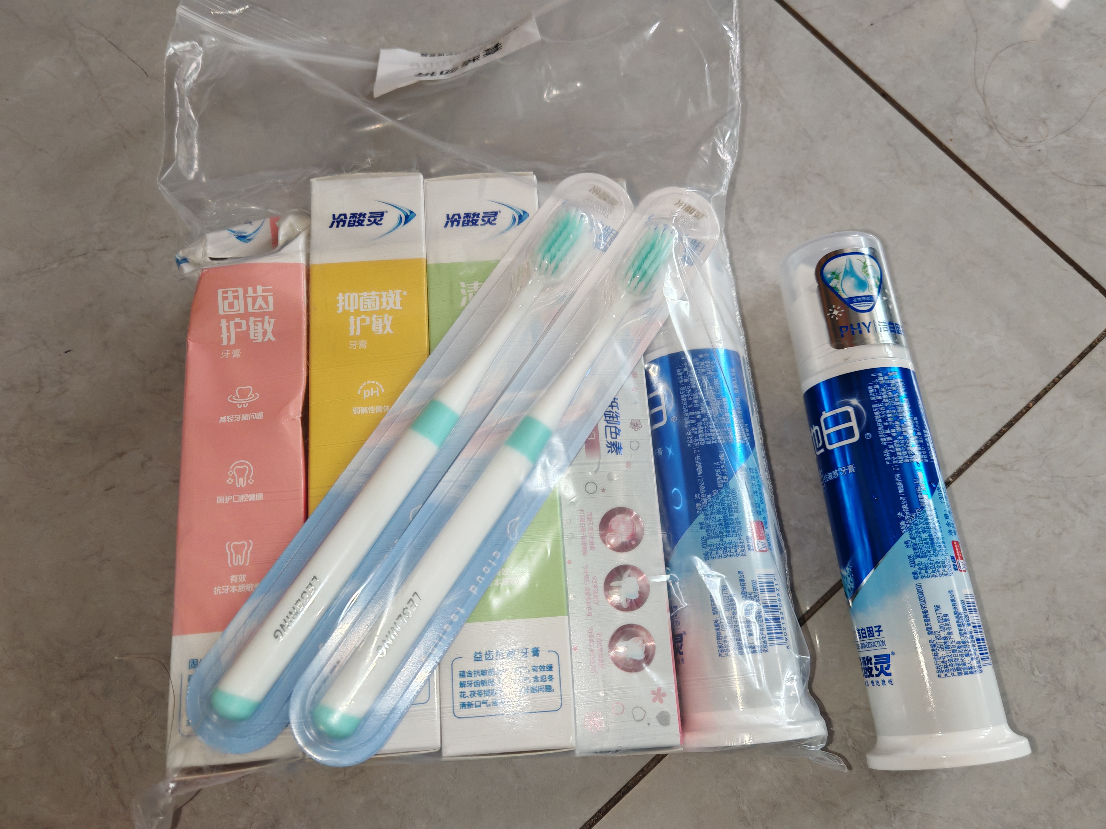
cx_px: 553
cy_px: 414
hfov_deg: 65.3
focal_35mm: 27
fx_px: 863
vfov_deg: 51.4
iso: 400
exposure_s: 1/100
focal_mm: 6.67
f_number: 1.9
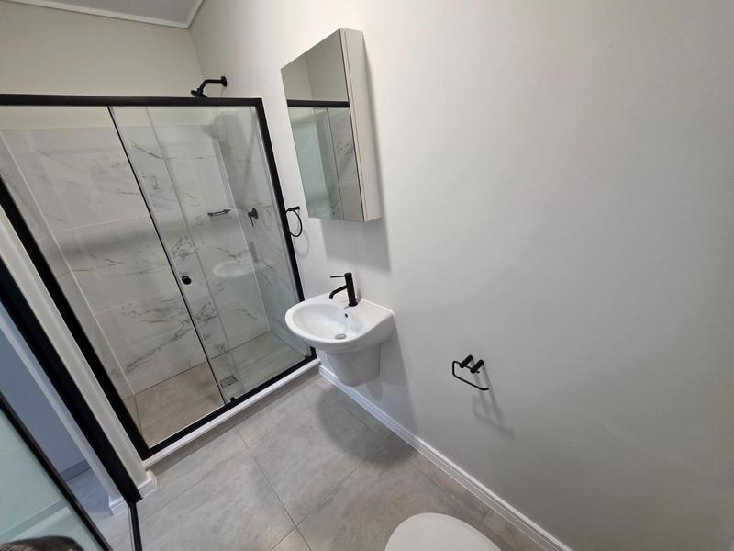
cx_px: 367
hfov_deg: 106.2
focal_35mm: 13
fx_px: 276
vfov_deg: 89.9
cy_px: 276
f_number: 1.9
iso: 250
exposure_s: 1/100
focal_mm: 2.2
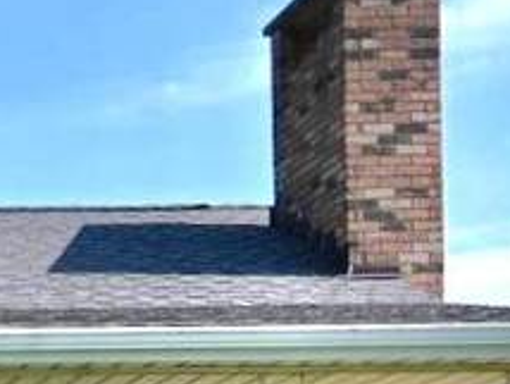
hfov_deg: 12.7
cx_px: -467
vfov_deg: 10.4
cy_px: 586
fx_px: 2035
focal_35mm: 138
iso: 100
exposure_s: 1/320
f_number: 6.3
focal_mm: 16
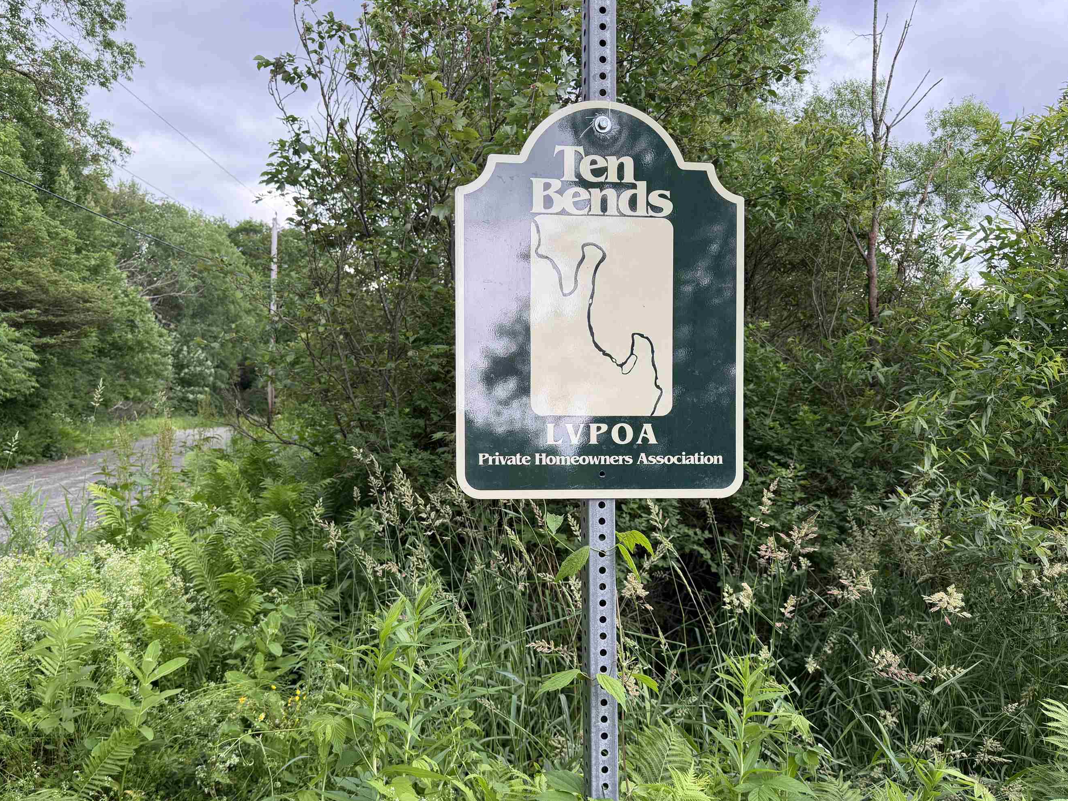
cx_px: 483
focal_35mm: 28
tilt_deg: -3.6
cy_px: 466
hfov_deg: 63.3
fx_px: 864
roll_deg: -0.8
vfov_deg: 49.5
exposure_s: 1/365
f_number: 1.78
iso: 100
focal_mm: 6.76
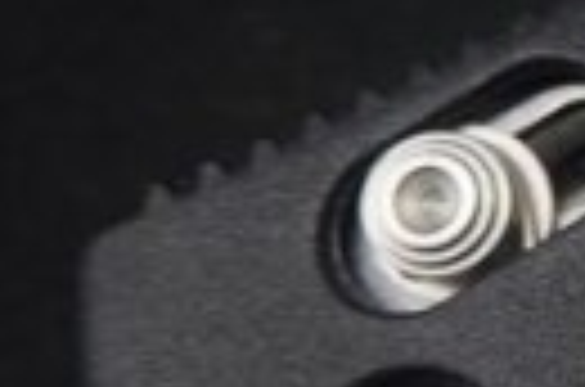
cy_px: 126
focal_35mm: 158
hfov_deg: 10.9
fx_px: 2561
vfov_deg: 8.6
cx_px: 1431
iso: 100
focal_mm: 11.76
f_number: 4
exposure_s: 1/40
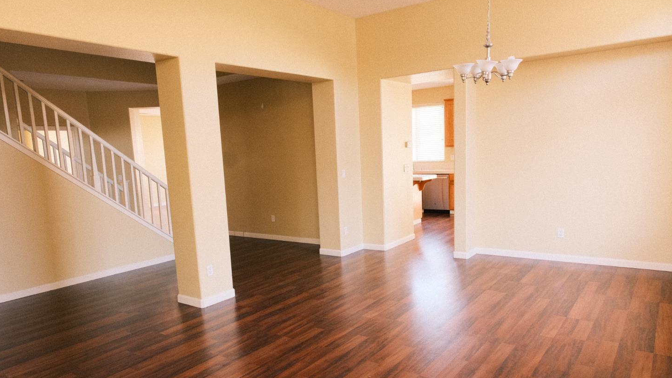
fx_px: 463
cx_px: 330
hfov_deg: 71.9
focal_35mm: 26
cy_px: 225
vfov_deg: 44.2
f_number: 7.1
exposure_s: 1/20
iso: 1600
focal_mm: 16
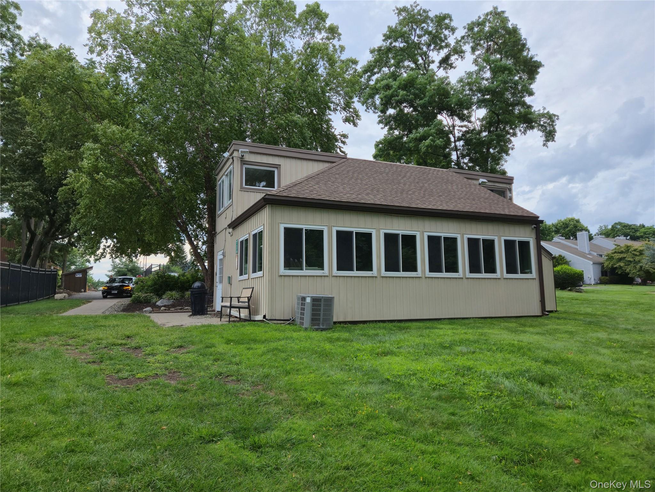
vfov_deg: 58.9
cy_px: 246
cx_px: 328
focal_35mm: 23
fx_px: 435
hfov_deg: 73.9
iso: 25
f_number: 1.8
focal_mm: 5.4
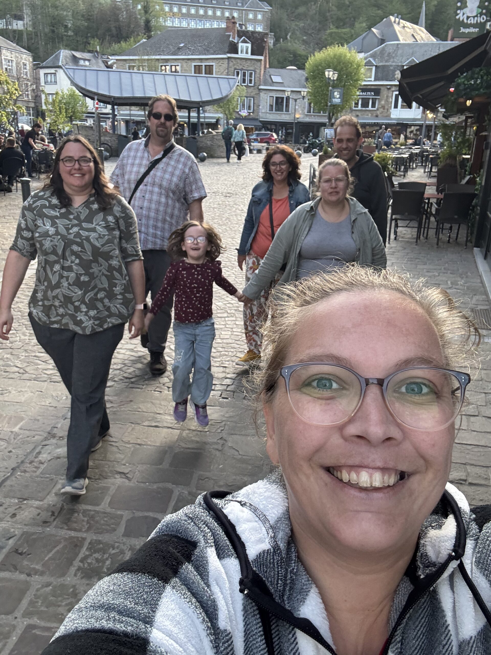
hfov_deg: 46.8
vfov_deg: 60.0
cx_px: 246
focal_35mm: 30
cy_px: 328
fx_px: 567
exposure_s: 1/121
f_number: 1.9
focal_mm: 2.69
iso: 50
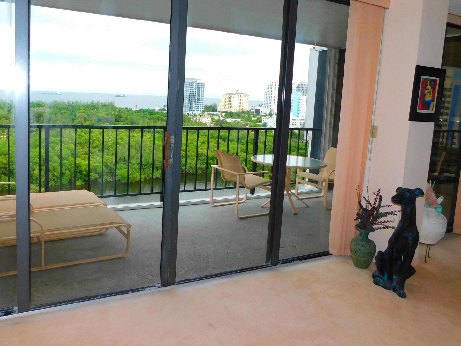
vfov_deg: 49.4
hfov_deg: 63.0
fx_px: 373
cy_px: 139
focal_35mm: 28
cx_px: 190
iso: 125
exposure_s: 1/250
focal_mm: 4
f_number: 3
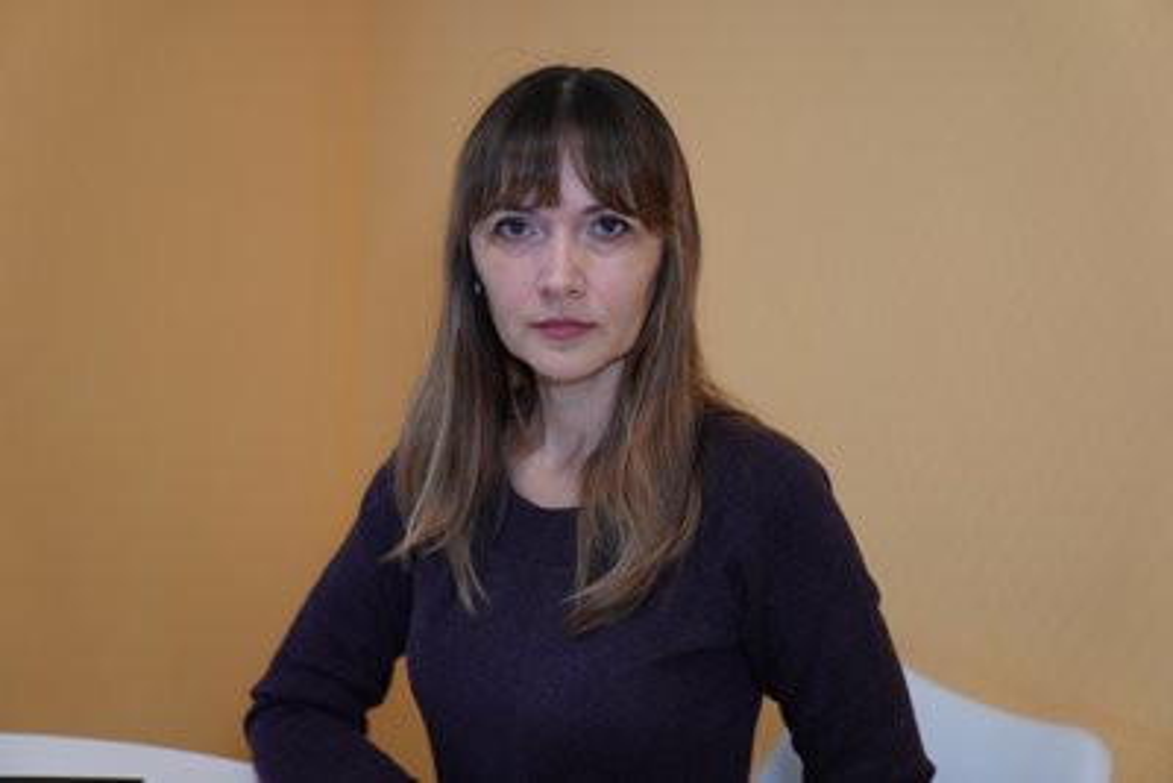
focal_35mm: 60
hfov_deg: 33.4
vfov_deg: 22.6
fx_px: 1956
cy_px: 392
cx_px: 586
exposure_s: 1/250
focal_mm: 60
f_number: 2.8
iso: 800
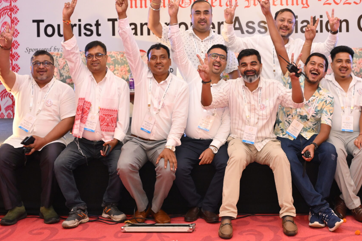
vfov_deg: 22.9
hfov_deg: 33.6
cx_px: 249
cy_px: 85
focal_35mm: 59
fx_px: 593
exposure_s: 1/125
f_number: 4.5
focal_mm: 39
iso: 2000
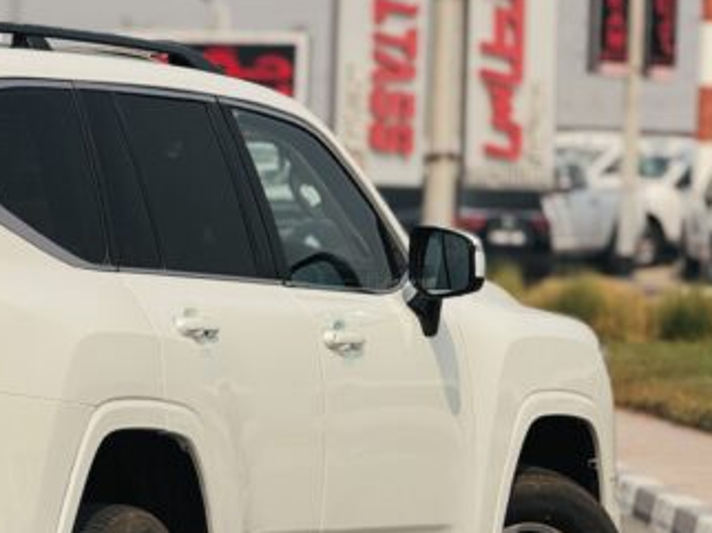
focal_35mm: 297
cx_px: -49
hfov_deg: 6.6
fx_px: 6104
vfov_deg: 5.0
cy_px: 437
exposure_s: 1/3195
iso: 40
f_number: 2.8
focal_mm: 15.66
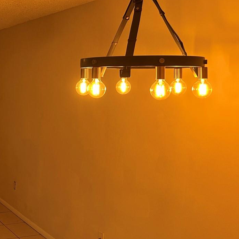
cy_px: 97
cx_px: 4
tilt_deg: -1.5
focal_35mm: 53
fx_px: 414
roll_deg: -1.0
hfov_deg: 30.2
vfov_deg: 32.1
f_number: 1.5
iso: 125
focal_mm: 5.7
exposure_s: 1/120
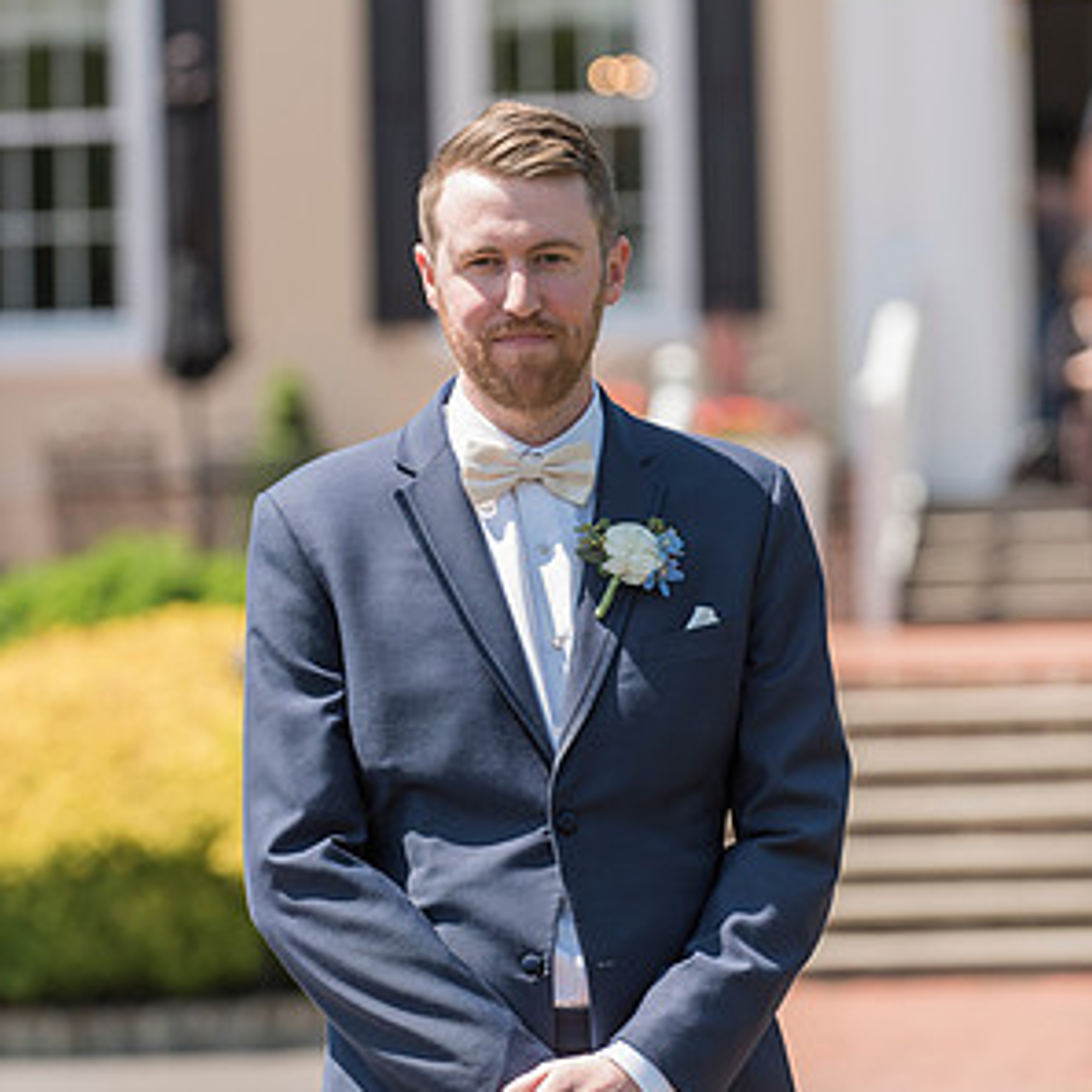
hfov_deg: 9.7
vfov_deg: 9.7
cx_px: 544
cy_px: 489
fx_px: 6424
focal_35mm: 180
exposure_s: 1/1000
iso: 200
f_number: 3.5
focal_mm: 140
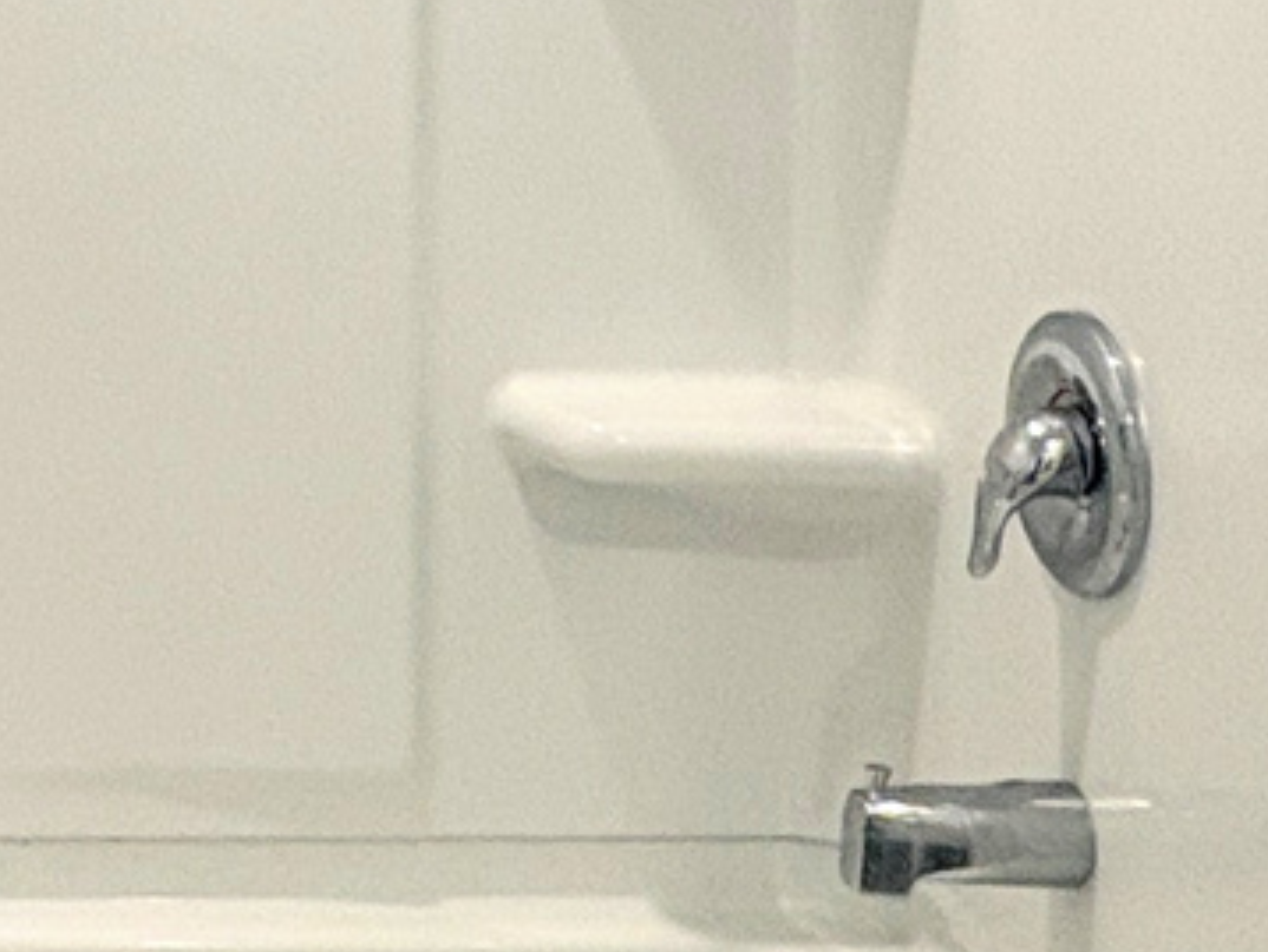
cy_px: -134
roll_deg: +0.8
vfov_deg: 17.7
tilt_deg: -2.4
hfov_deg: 22.6
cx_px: -216
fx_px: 2932
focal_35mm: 80
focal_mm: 2.22
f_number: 2.2
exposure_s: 1/120
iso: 160
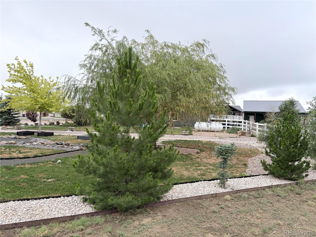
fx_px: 237
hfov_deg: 67.3
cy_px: 118
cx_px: 158
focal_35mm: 26
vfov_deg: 53.1
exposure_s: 1/2639
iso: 50
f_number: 1.6
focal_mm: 5.96
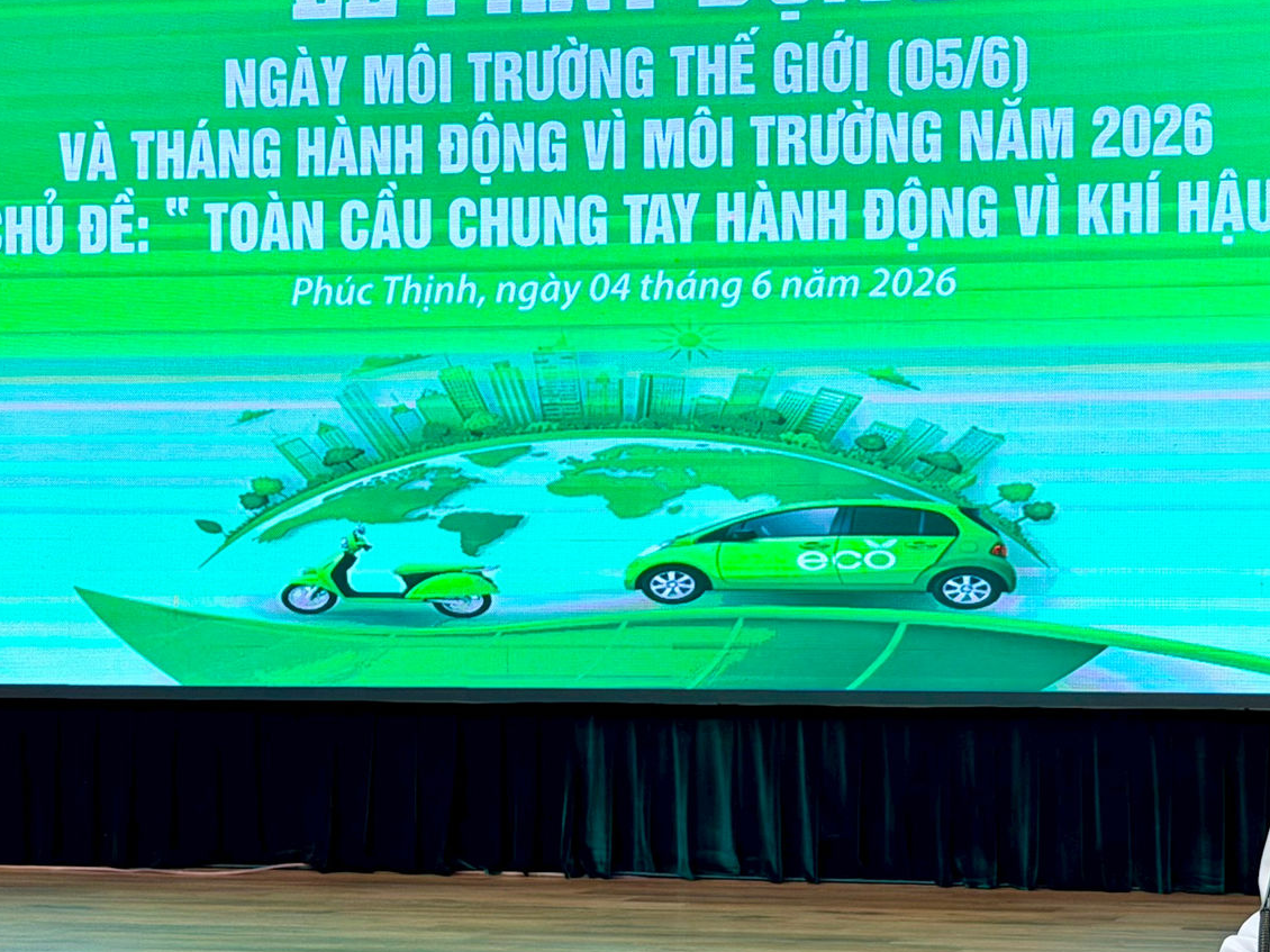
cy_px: 589
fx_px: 3191
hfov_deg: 22.1
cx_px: 1055
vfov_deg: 16.9
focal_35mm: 87
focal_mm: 6.76
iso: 100
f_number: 1.78
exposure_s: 1/100
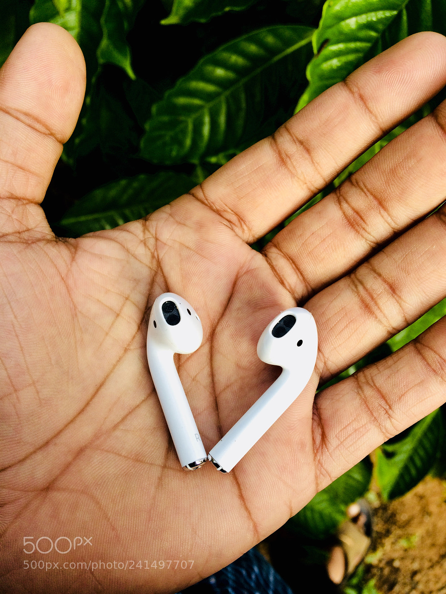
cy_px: 297
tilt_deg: -81.7
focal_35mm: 29
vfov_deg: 61.7
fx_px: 498
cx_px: 223
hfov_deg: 48.2
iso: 32
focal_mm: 4.15
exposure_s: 1/100
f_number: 2.2
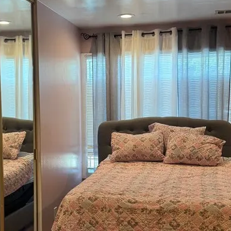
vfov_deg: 30.5
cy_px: 140
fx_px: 423
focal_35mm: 56
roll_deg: +1.4
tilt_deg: -3.4
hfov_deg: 30.4
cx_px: 88
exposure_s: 1/60
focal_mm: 6.76
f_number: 1.78
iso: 160
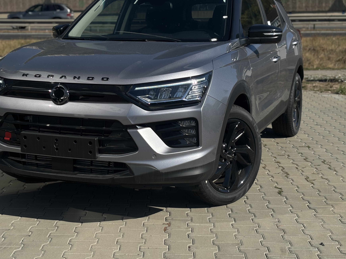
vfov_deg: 24.4
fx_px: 600
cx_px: 149
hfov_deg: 32.1
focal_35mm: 60
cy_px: 115
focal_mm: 5.96
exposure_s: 1/5952
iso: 40
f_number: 1.6
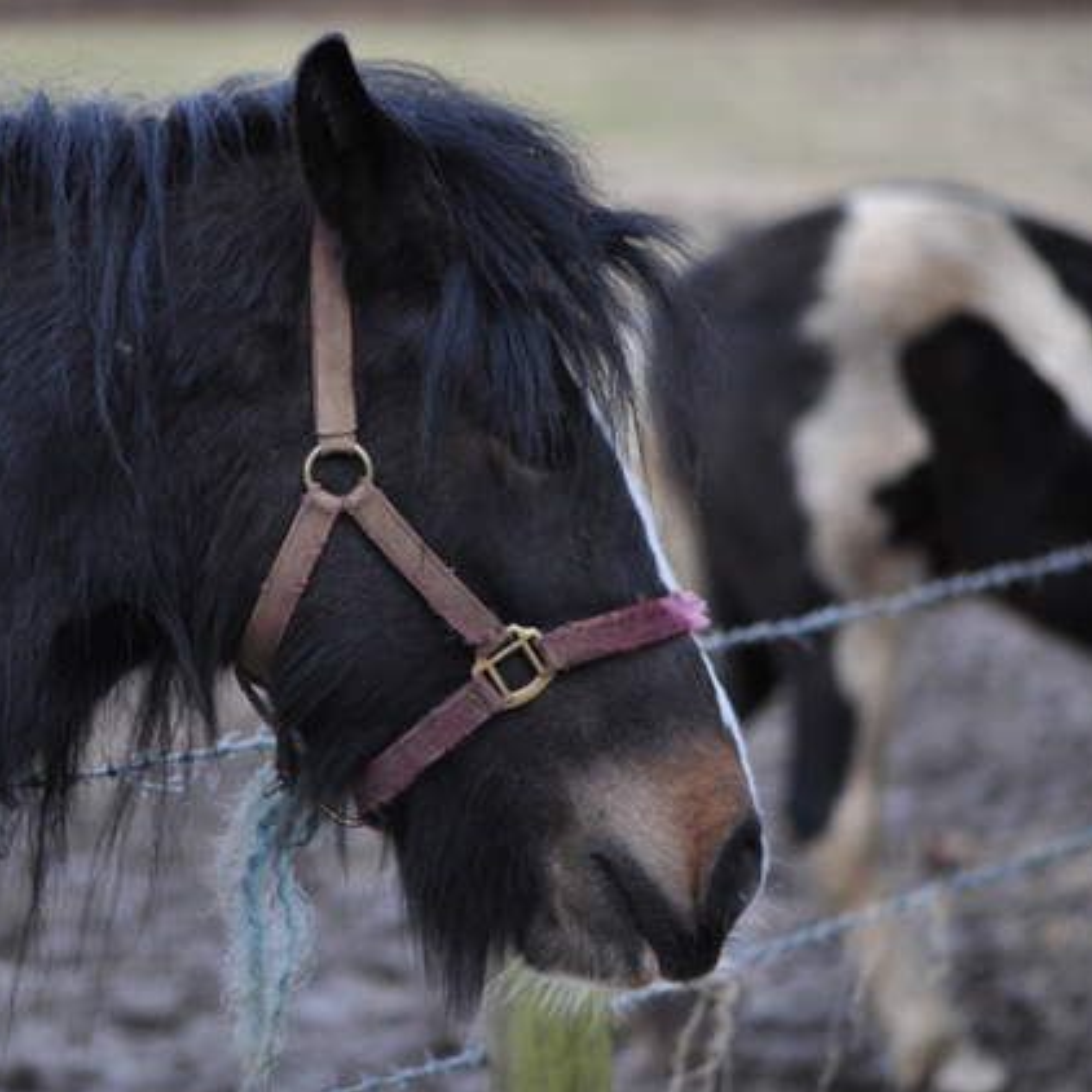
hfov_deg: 8.6
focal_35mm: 203
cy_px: 547
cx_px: 383
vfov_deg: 8.6
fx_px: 7232
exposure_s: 1/160
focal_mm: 105
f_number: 2.8
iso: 640
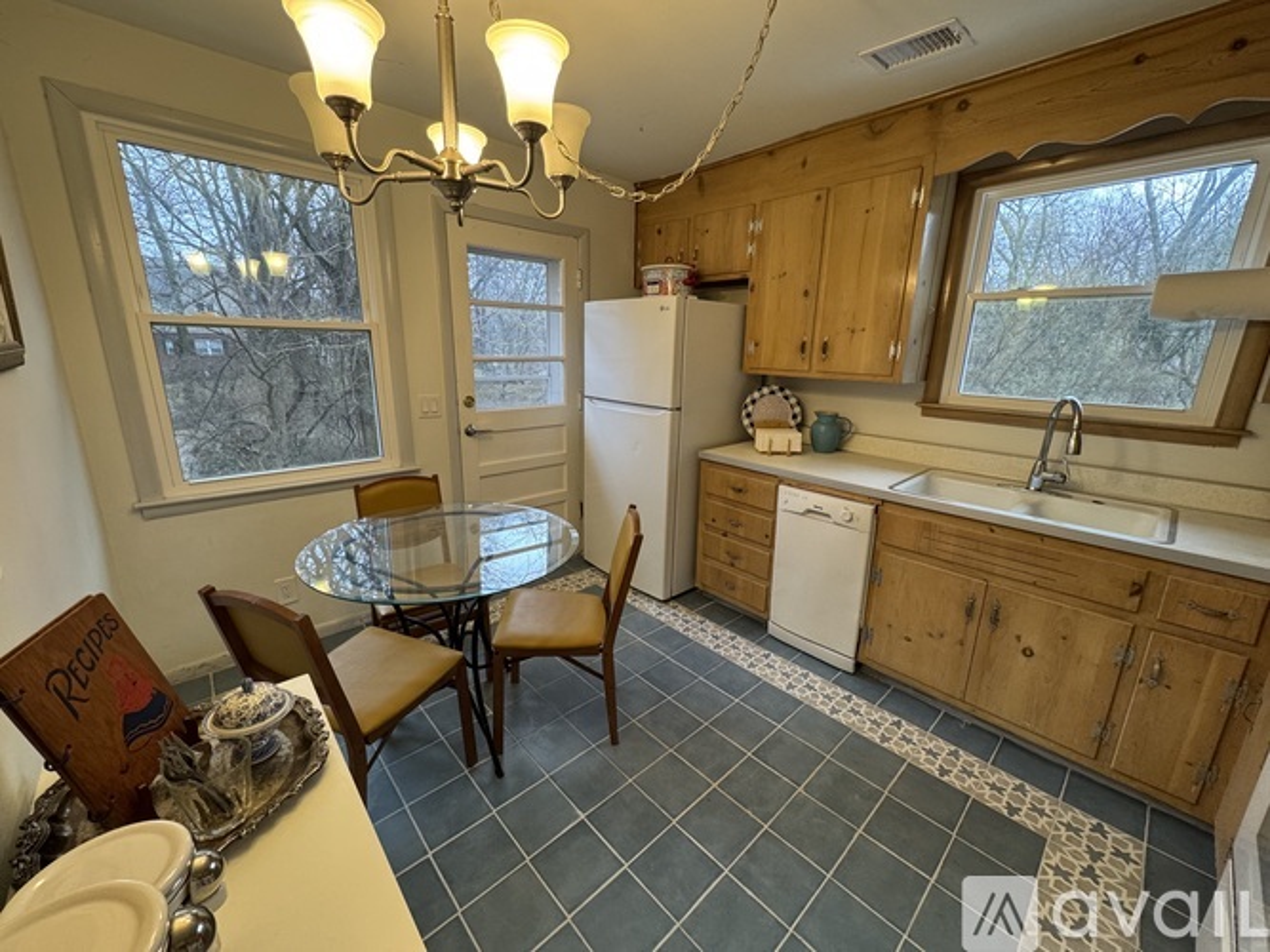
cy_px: 476
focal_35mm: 14
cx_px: 635
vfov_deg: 85.7
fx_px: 514
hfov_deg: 102.1
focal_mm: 2.22
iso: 200
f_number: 2.2
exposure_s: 1/60
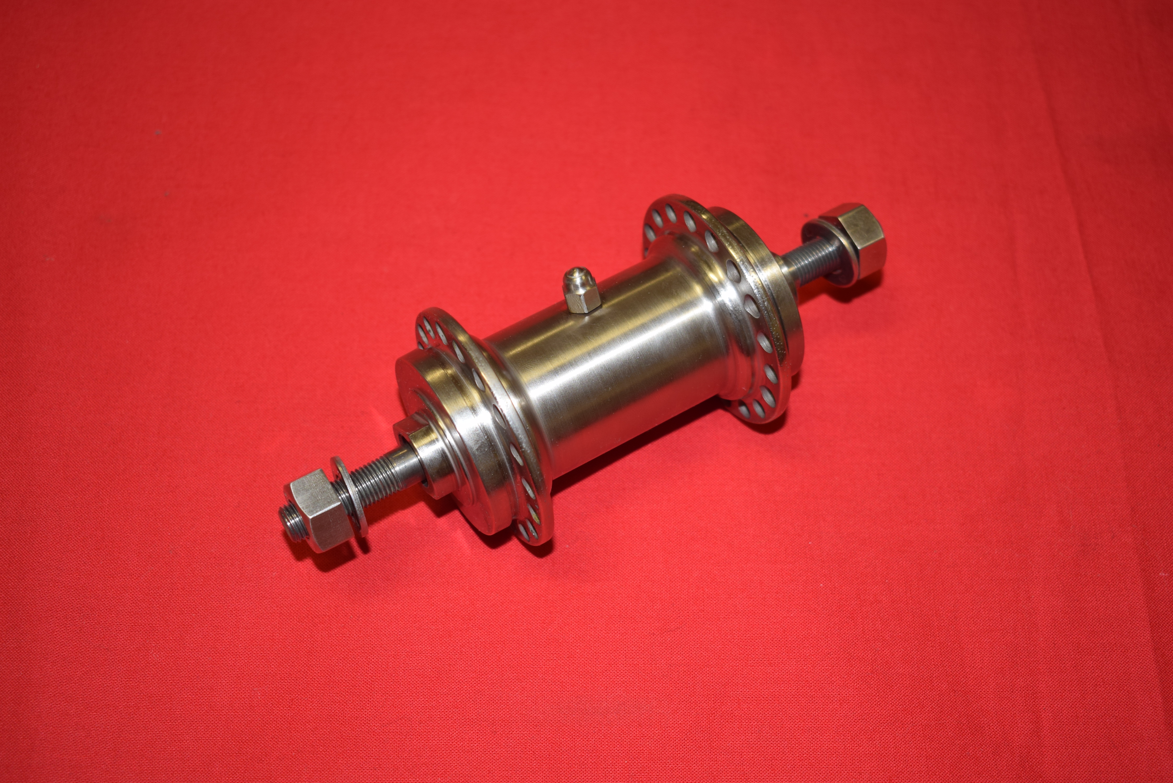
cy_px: 392
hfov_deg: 41.1
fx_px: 1564
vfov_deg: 28.1
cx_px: 586
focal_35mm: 48
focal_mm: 32
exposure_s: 1/25
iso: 160
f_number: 5
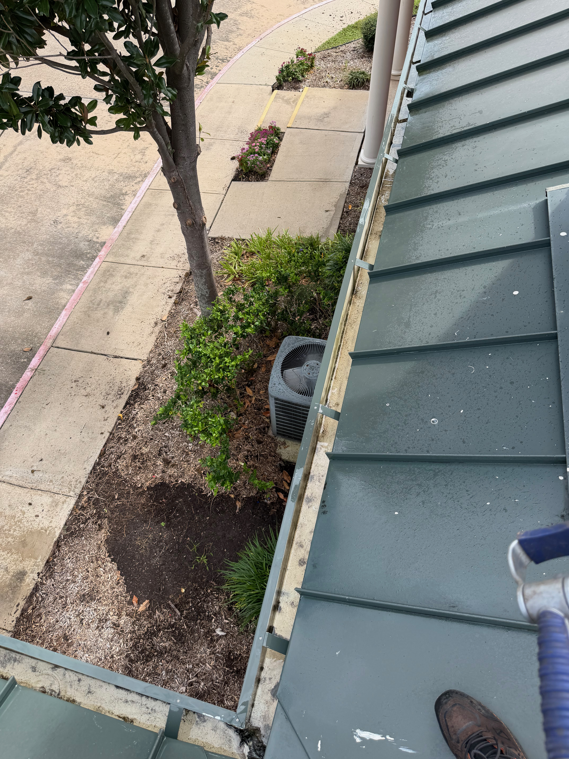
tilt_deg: -56.2
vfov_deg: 71.6
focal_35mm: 24
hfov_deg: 56.8
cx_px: 284
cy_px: 380
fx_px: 526
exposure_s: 1/1855
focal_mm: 6.76
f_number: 1.78
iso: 80
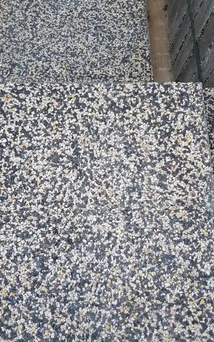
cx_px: 79
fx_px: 317
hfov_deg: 37.0
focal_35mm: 34
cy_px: 184
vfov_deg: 56.6
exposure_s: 1/1056
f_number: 1.7
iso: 40
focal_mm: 4.2
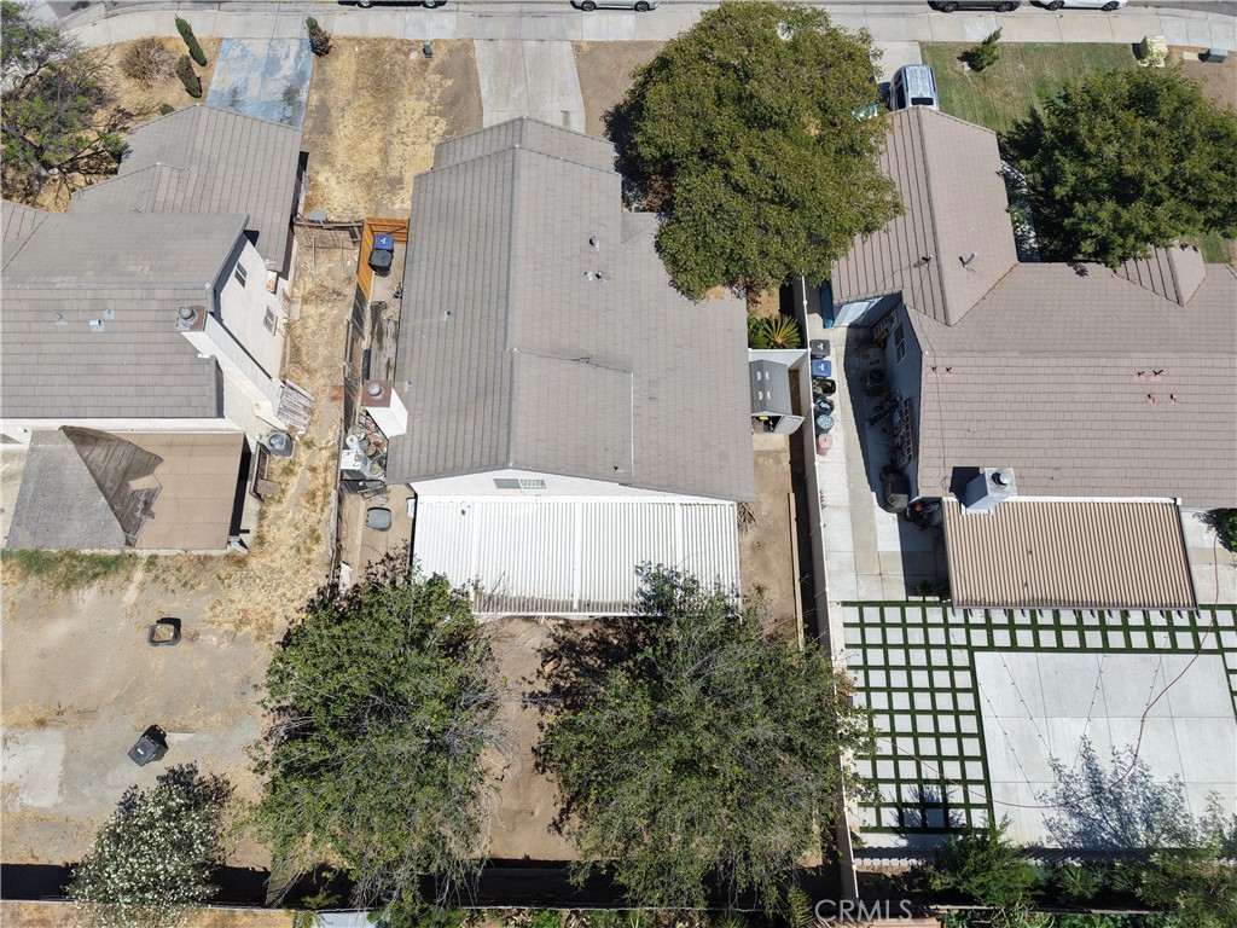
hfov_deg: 71.6
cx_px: 618
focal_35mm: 24
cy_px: 464
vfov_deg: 56.8
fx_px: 858
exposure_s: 1/5000
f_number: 1.8
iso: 150
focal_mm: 8.67
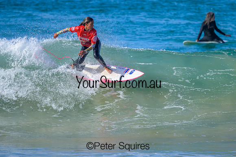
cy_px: 60
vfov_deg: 1.3
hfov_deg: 1.9
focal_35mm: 1098
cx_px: 118
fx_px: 7202
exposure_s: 1/2000
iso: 360
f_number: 6.3
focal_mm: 800
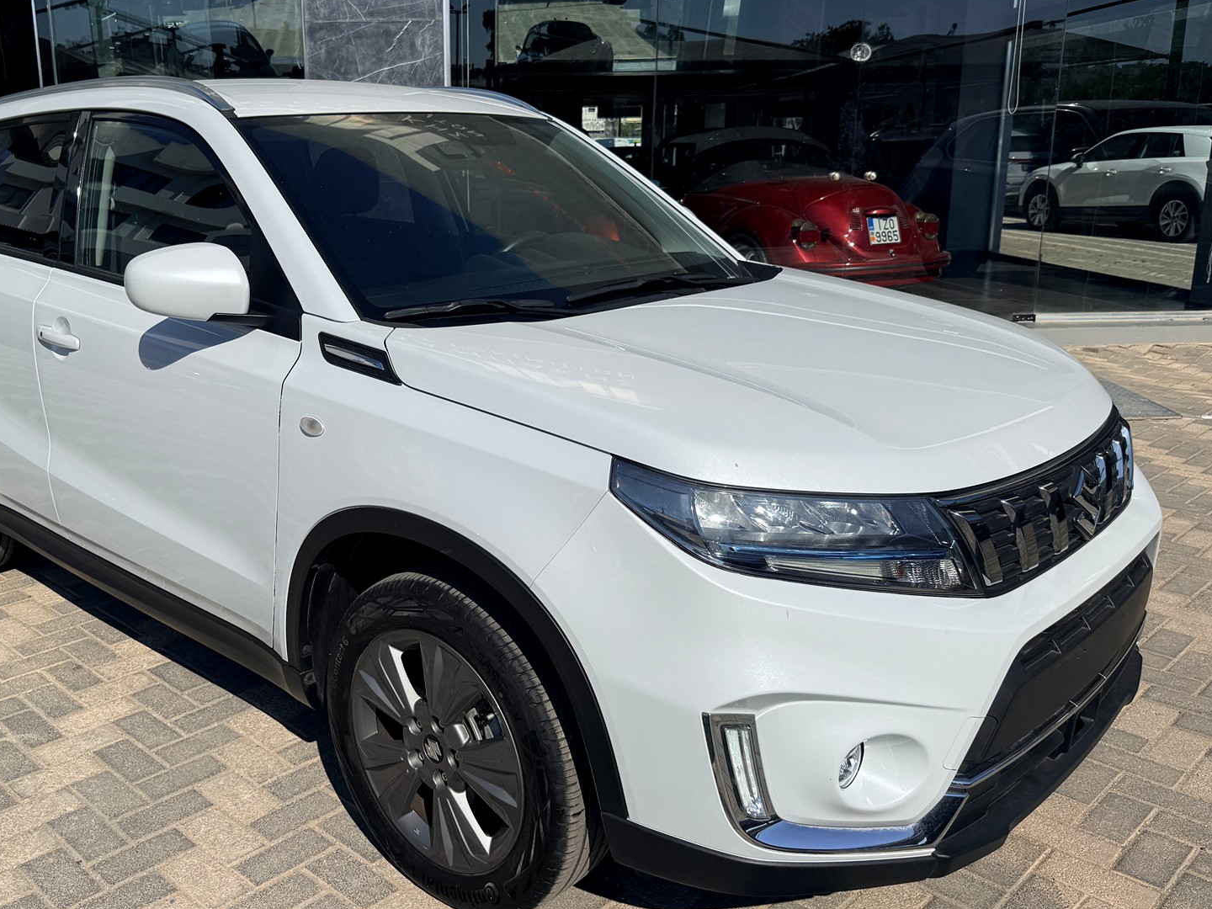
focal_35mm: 32
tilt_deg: -14.3
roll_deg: +0.7
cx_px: 462
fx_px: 1120
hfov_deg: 56.2
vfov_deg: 44.2
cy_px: 446
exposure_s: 1/11905
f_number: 1.78
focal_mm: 6.76
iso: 80
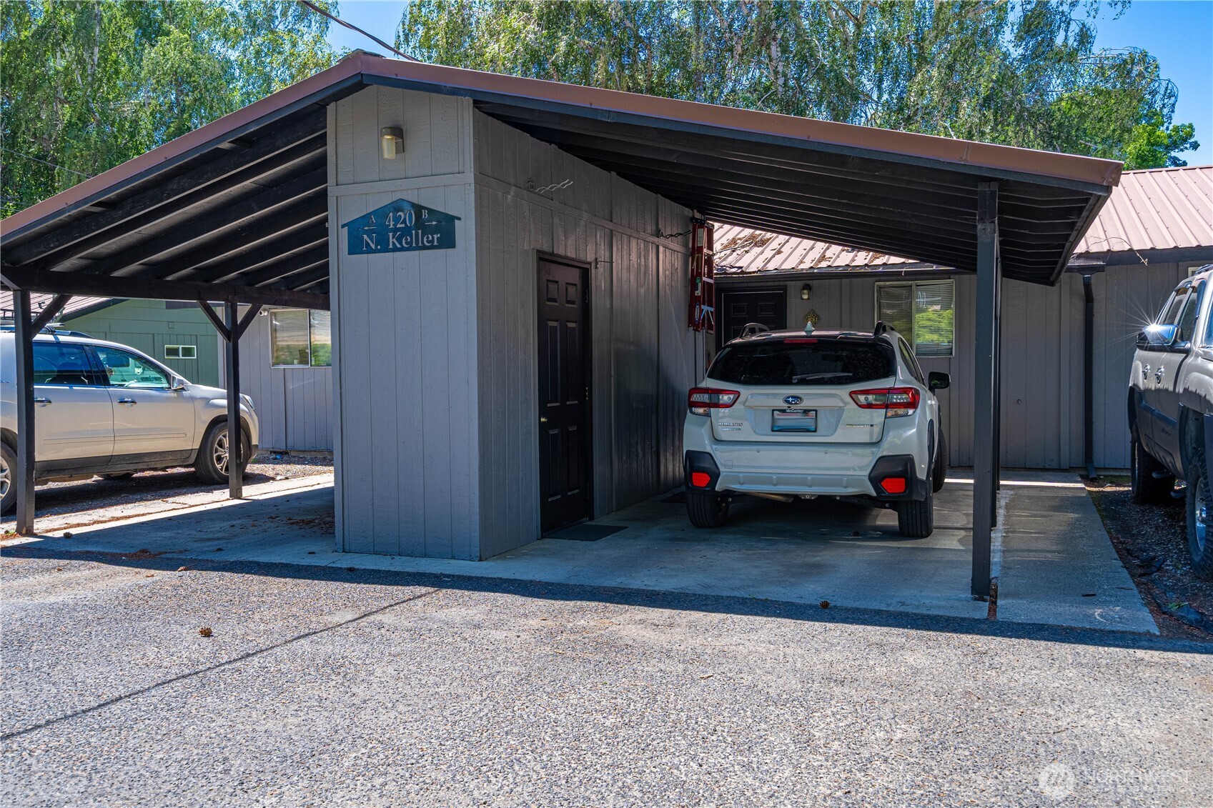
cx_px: 606
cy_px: 404
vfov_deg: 43.6
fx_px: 1011
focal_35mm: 30
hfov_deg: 61.9
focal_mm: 30
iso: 200
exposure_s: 1/1250
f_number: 10
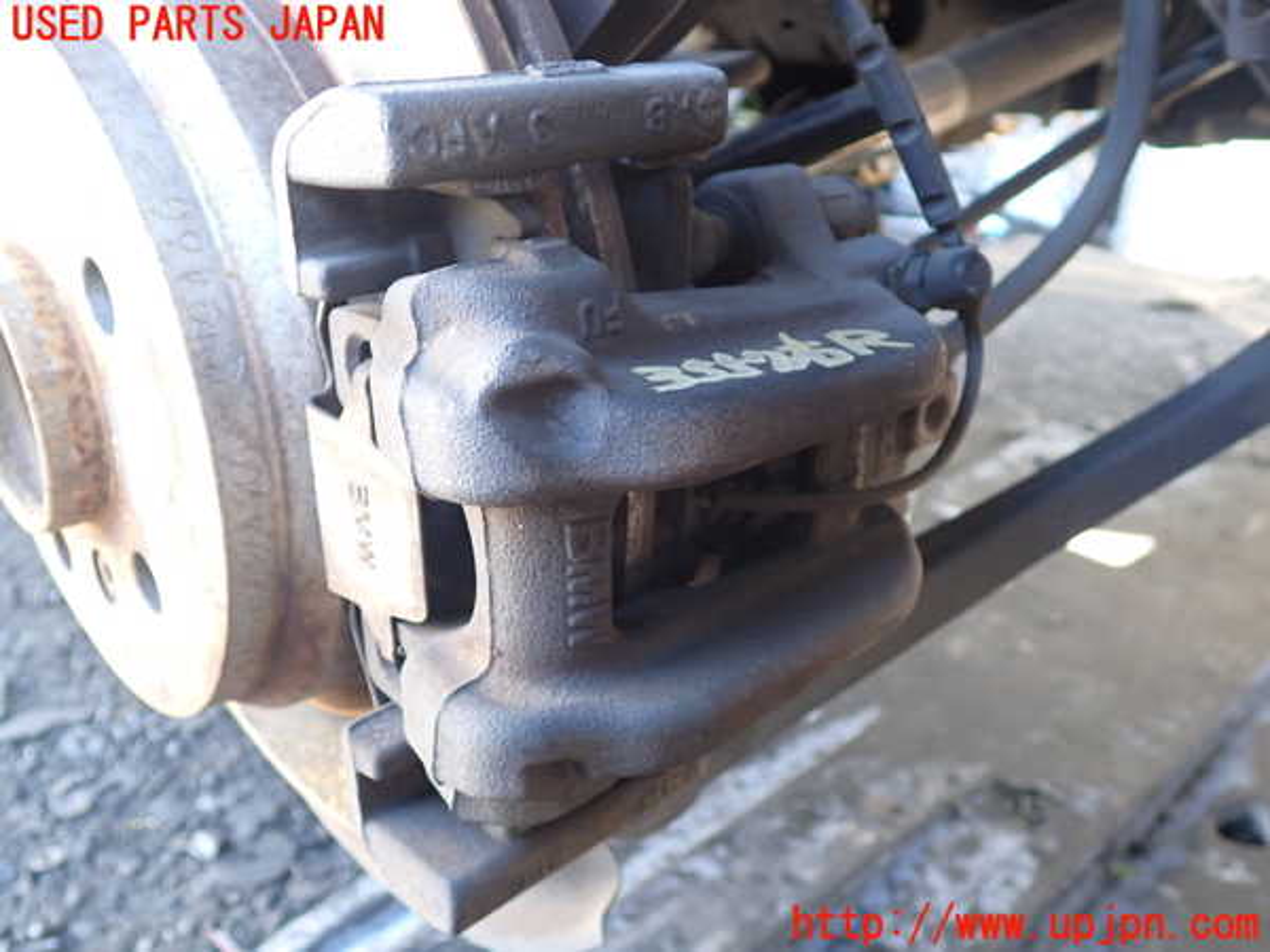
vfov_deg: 46.8
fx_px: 1101
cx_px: 635
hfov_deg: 60.0
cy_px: 476
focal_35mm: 30
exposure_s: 1/30
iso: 250
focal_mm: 5.4
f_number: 2.3
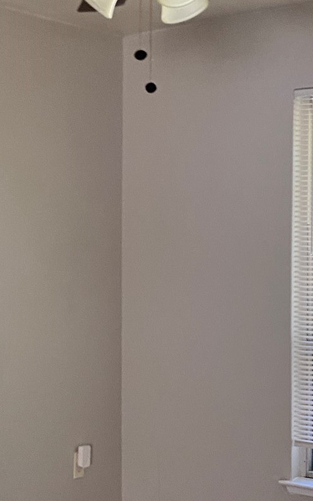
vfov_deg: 28.6
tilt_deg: -1.6
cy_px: 276
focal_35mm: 72
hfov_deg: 17.9
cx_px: 58
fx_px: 983
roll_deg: -0.1
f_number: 1.8
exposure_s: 1/60
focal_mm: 4.25
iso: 250
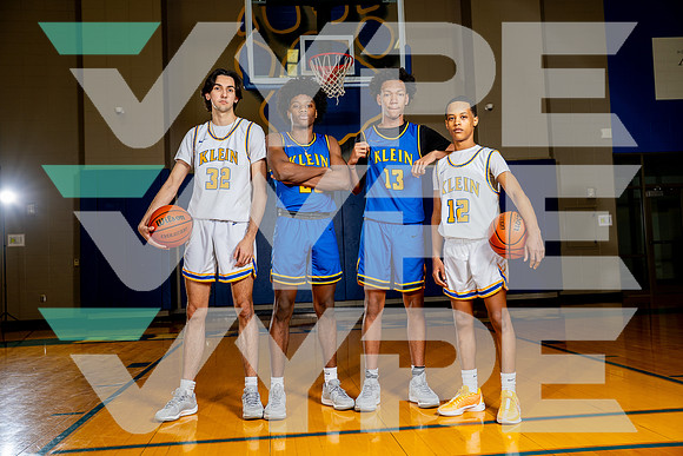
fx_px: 645
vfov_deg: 38.9
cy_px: 228
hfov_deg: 55.8
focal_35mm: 34
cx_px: 342
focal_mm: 34
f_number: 4
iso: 160
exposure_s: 1/250
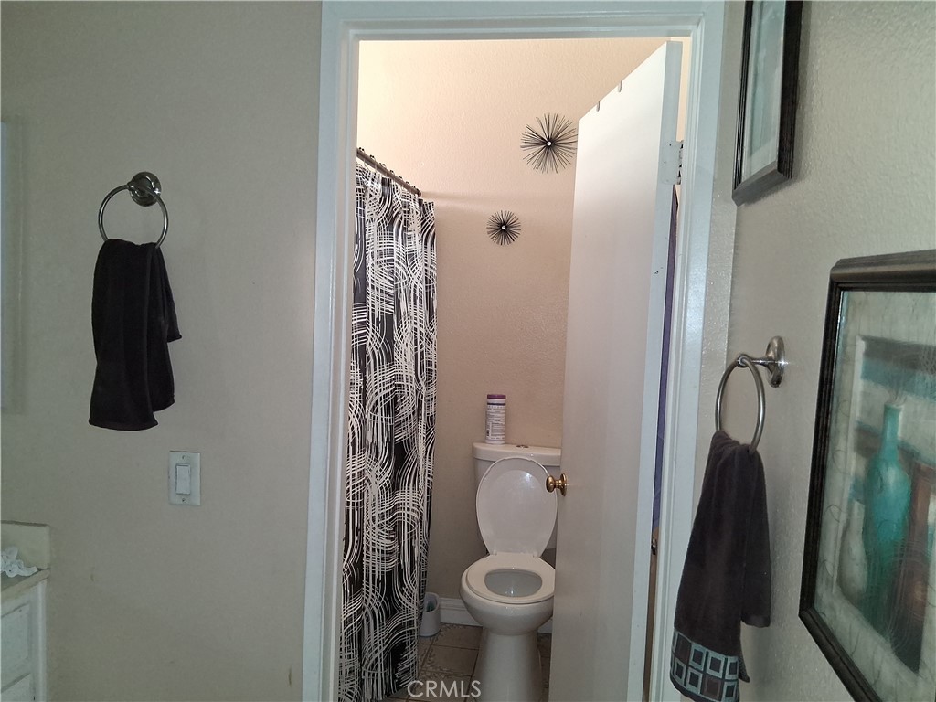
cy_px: 351
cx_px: 468
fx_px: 703
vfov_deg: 53.1
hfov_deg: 67.3
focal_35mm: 26
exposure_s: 1/50
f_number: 1.8
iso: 250
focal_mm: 3.98
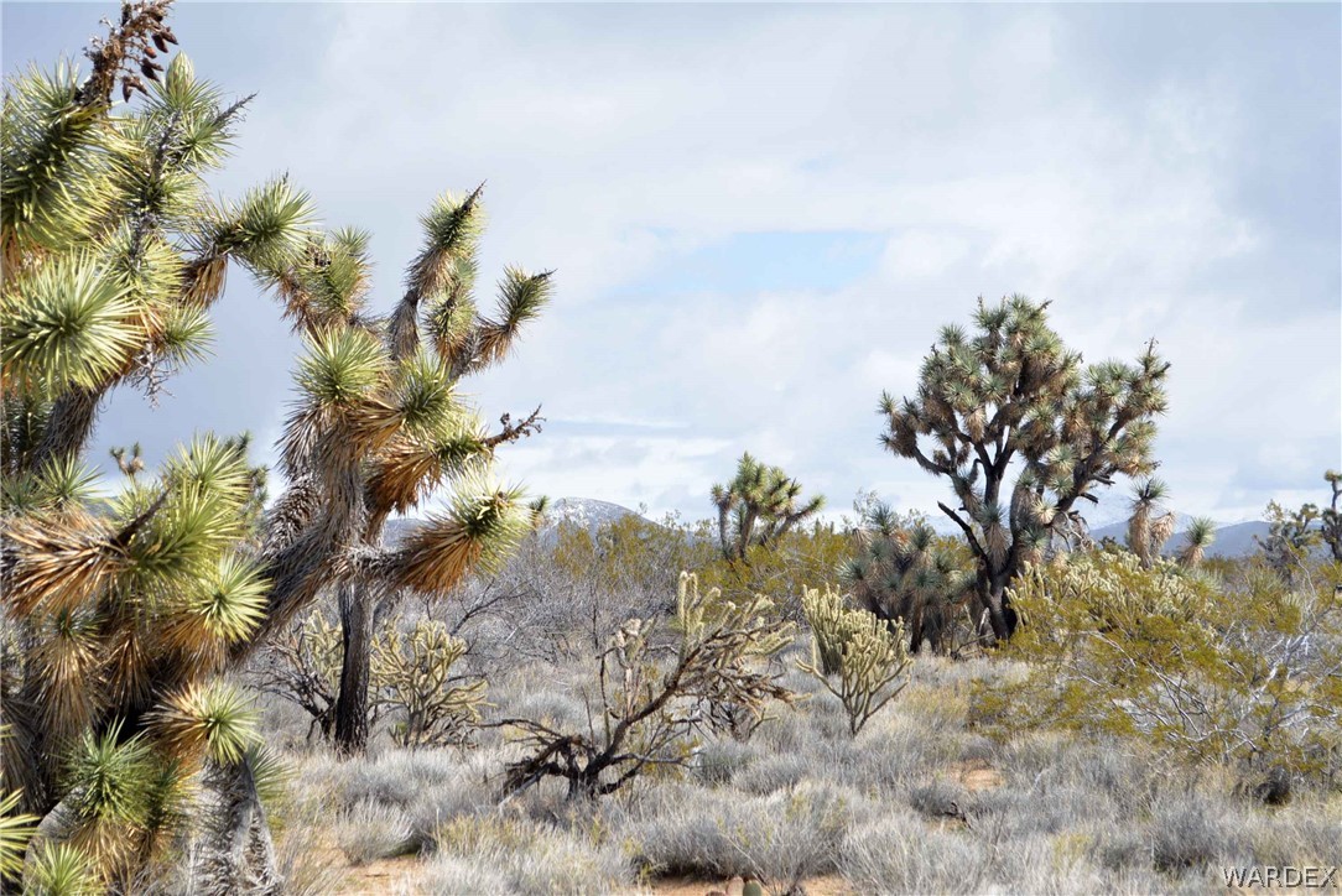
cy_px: 448
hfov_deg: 24.6
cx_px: 671
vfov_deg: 16.6
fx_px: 3077
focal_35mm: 82
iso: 100
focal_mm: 55
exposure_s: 1/160
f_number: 8
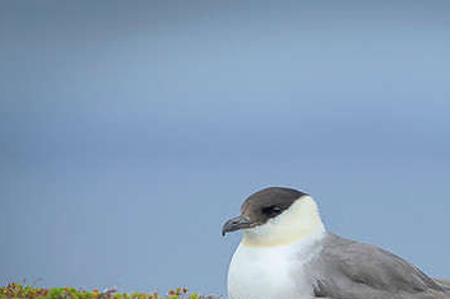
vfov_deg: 1.3
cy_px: 179
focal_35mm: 1023
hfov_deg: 2.0
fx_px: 12781
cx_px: 342
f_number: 5.6
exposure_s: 1/1000
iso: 640
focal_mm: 500
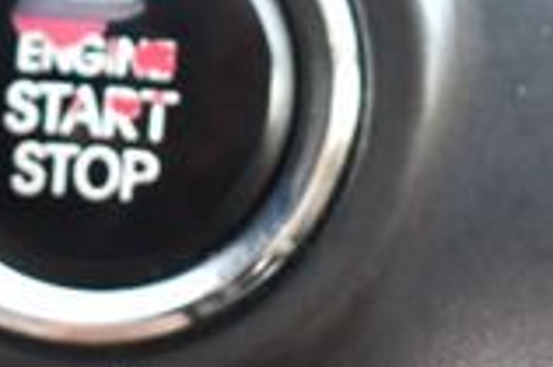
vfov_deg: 6.6
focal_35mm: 207
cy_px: 14
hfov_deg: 9.9
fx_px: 3176
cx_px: 77
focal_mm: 34
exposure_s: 1/125
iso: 1250
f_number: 4.5
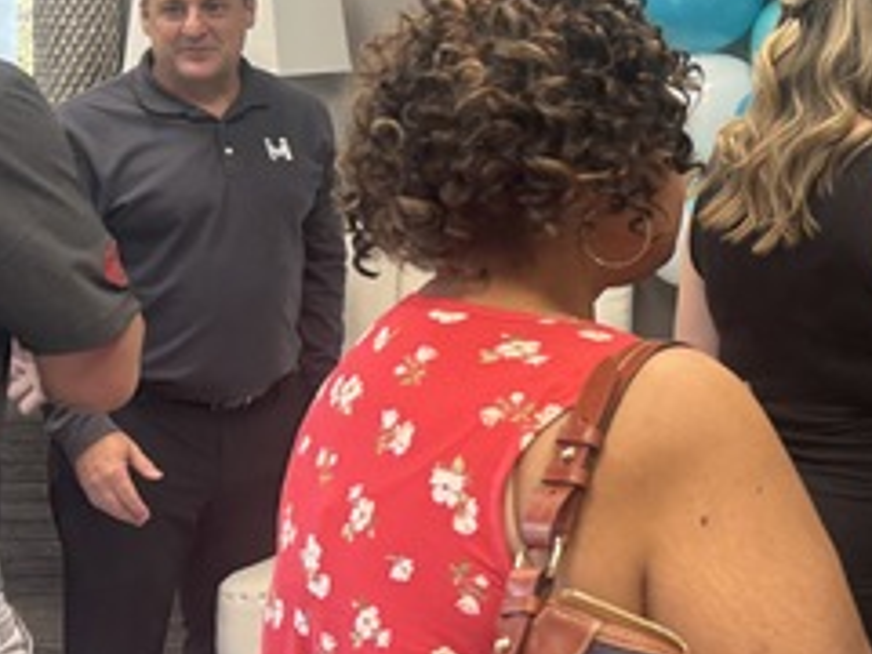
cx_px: 905
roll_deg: +0.2
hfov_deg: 29.7
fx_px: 1511
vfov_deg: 23.6
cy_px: 40
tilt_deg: +0.0
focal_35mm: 60
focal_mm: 6.76
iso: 160
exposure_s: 1/120
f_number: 1.78
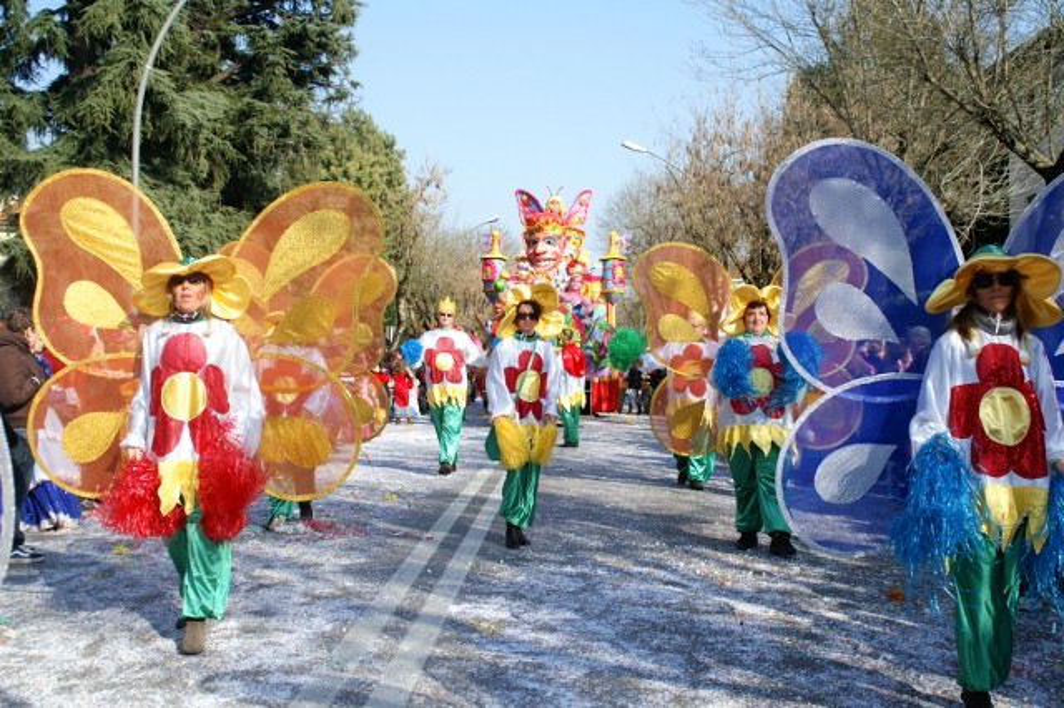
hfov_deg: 46.4
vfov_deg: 31.9
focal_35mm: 42
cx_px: 532
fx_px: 1241
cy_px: 354
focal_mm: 28
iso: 200
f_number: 5.6
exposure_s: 1/640
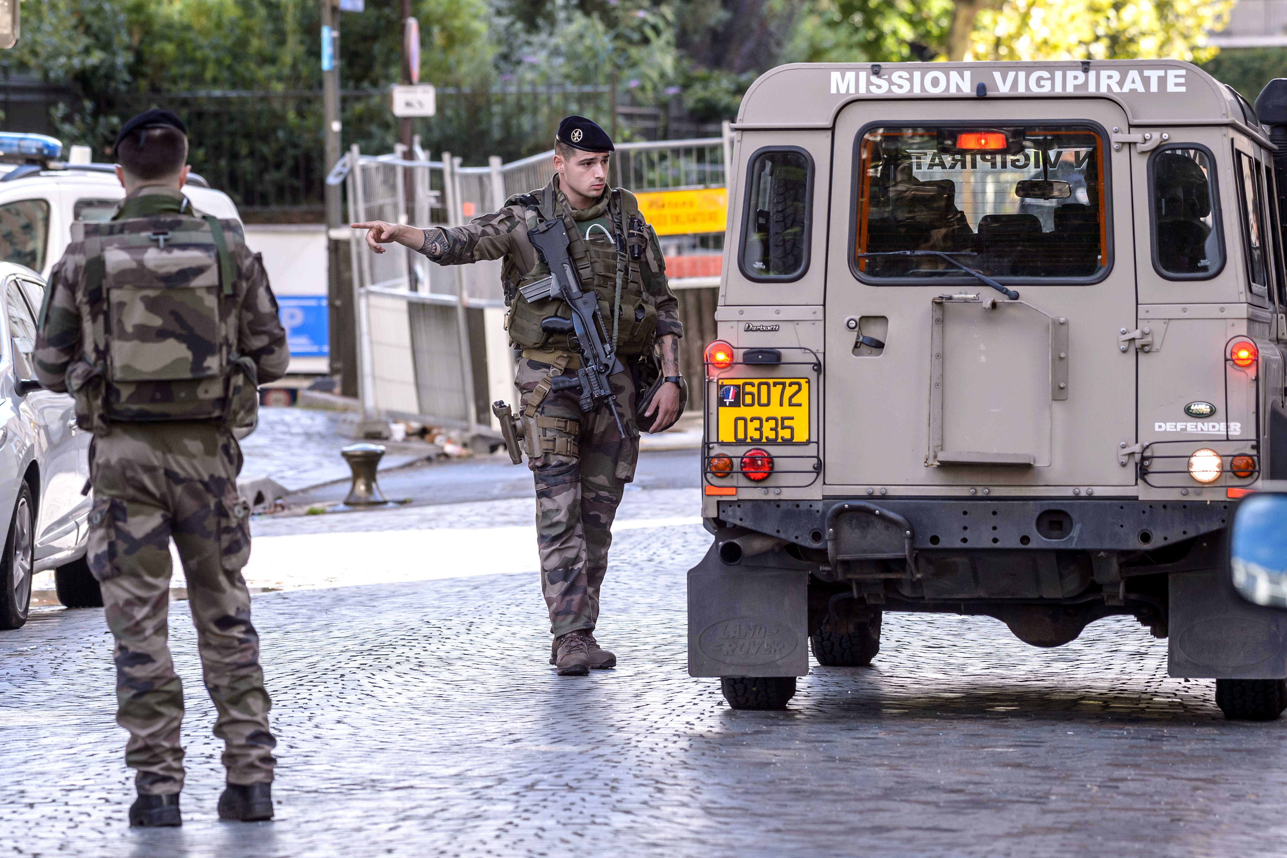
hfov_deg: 9.8
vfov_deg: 6.5
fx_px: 7507
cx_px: 644
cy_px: 429
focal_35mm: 210
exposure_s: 1/640
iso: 1000
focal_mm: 210
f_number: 5.6
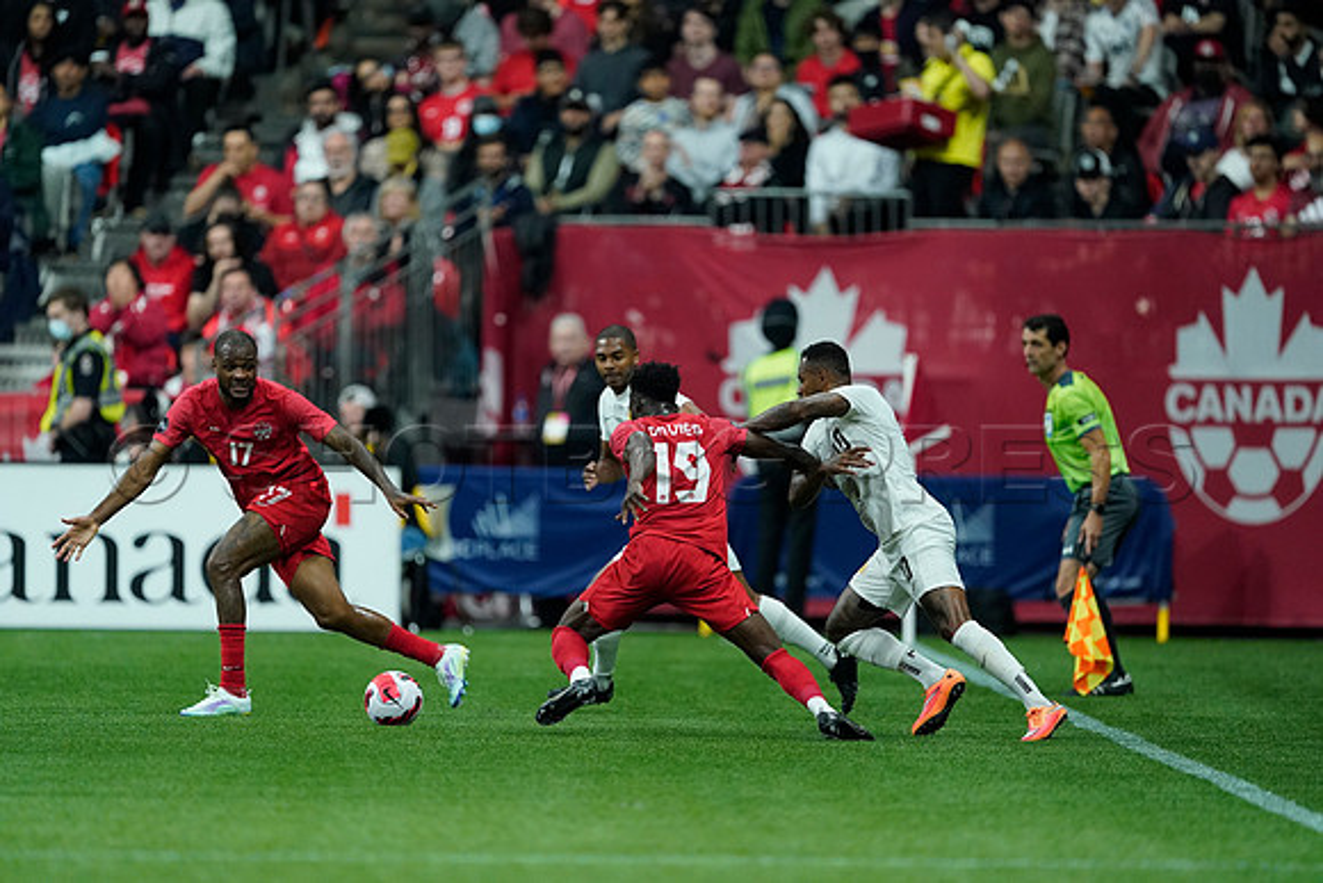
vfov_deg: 2.3
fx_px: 22054
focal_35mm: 600
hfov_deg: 3.4
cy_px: 442
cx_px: 662
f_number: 4
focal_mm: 600
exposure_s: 1/1600
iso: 5000
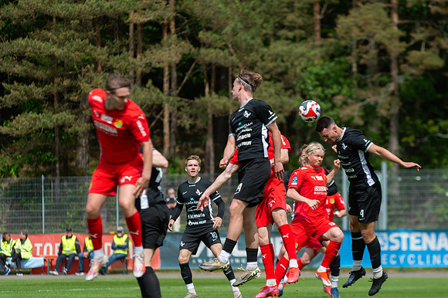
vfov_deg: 6.7
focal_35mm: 206
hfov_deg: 10.0
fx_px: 2564
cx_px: 224
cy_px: 149
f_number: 4
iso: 160
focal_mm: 185
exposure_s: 1/1600
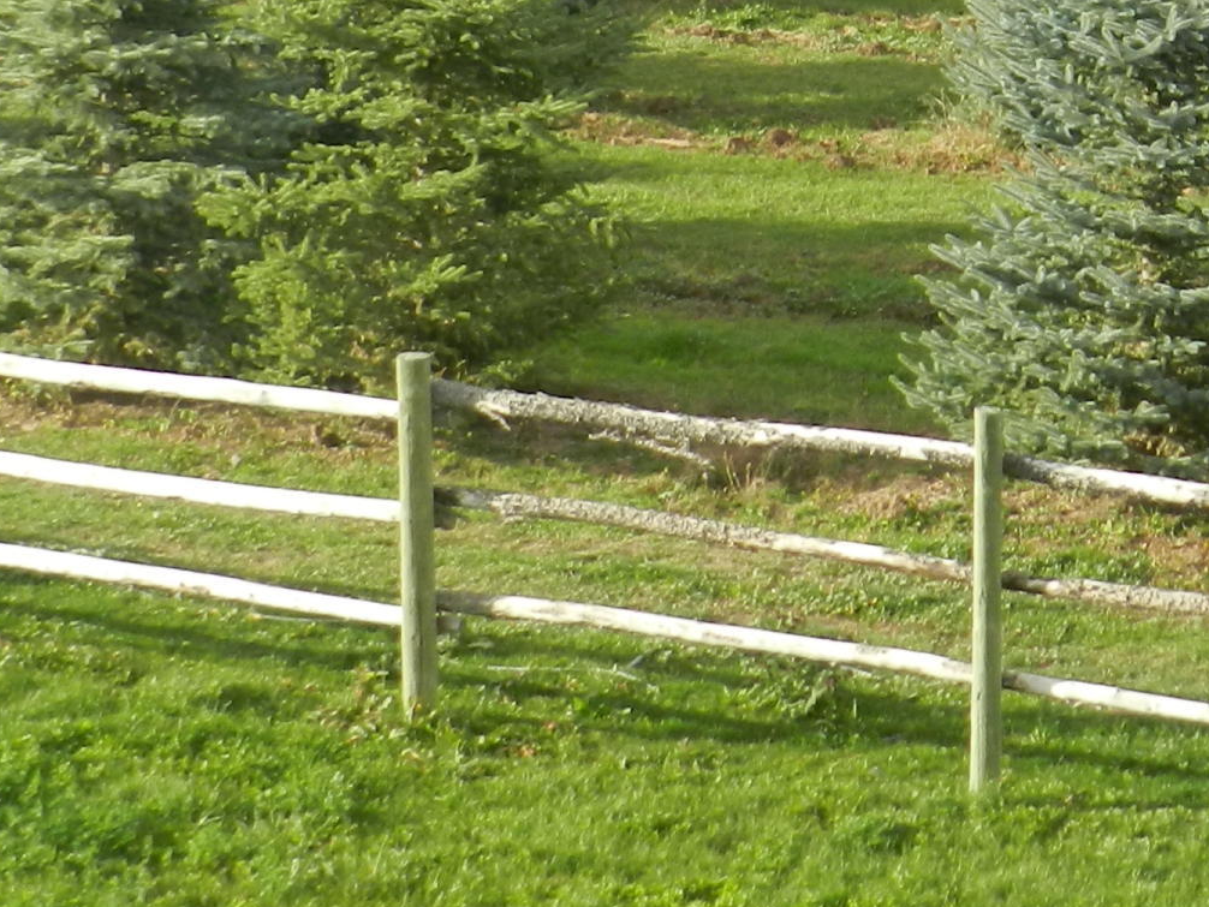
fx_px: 5520
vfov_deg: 9.2
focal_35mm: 158
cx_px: 863
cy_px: -399
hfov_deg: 12.5
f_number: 4.4
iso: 160
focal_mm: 9.4
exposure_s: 1/250
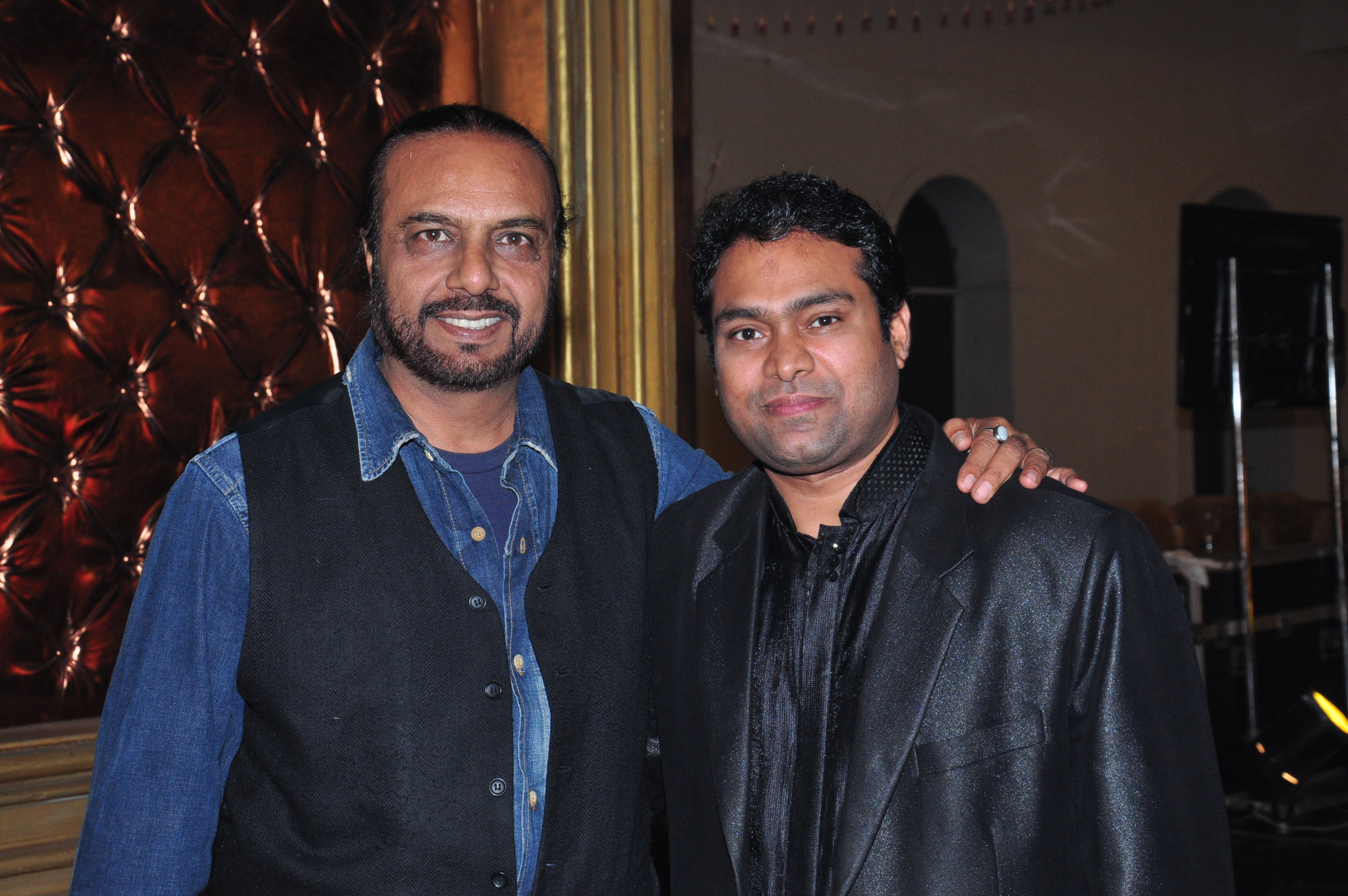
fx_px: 2693
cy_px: 448
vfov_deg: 18.9
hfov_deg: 28.1
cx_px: 674
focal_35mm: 72
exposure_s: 1/125
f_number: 8
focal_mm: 48
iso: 640
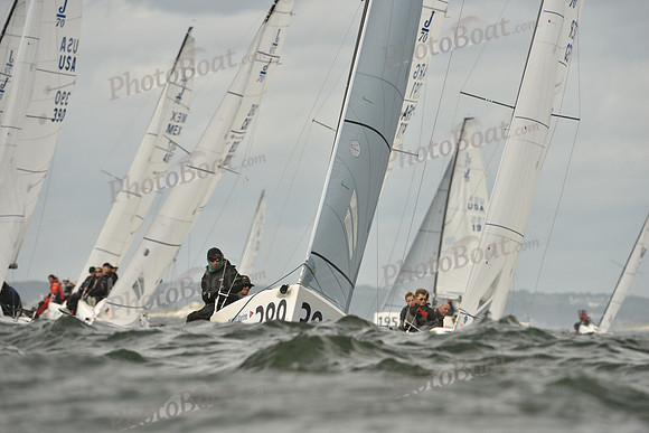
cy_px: 216
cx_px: 324
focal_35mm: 330
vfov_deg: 4.2
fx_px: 5950
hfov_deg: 6.2
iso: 320
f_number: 7.1
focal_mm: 330
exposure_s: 1/1250
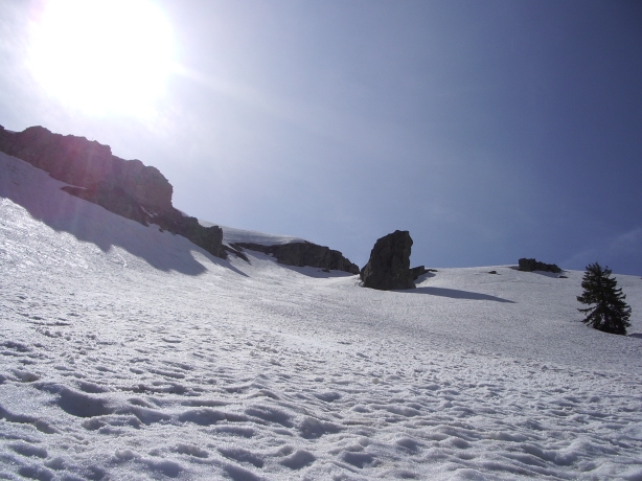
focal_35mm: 35
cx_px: 321
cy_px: 240
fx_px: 649
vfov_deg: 40.7
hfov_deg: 52.6
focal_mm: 5.8
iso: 50
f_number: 4.3
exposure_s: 1/1500
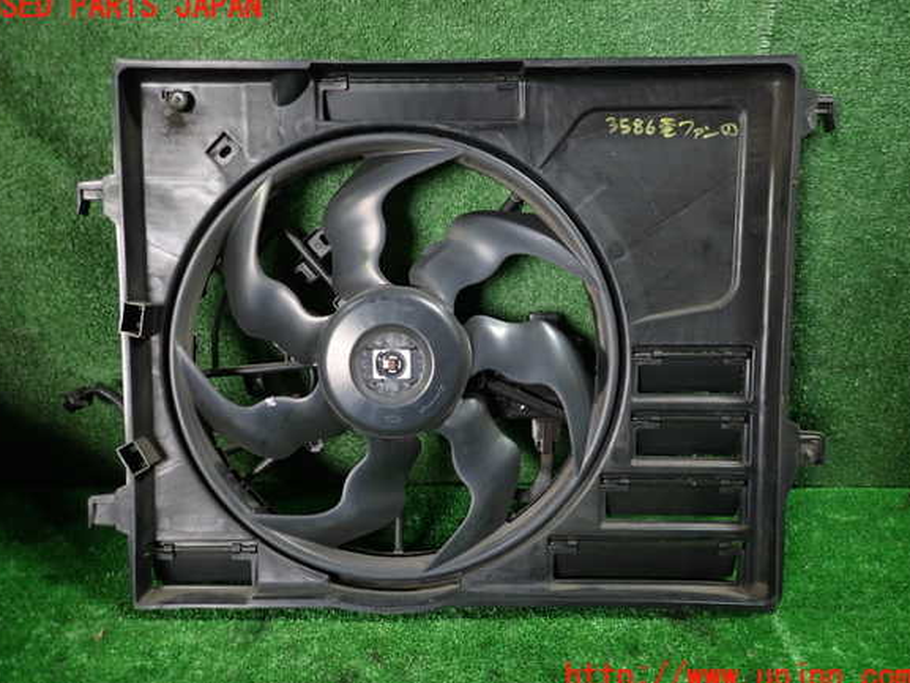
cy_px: 342
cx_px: 448
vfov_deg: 53.1
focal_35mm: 26
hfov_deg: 67.3
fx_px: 684
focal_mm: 4.5
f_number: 2
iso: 200
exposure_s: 1/30
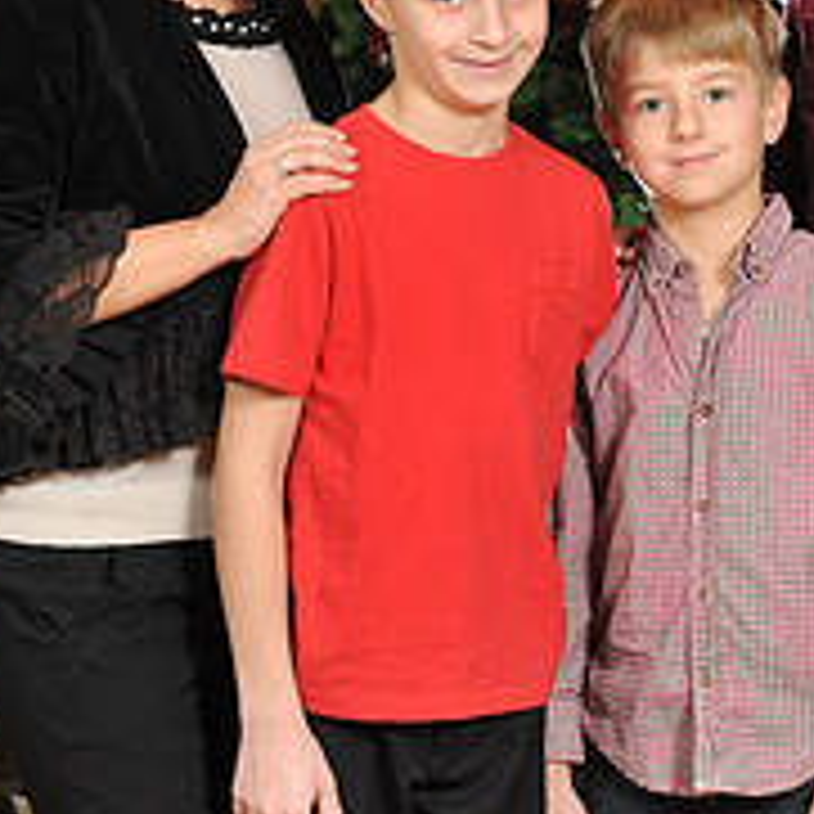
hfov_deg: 10.3
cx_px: 657
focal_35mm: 169
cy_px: 180
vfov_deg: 10.3
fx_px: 4496
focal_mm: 62
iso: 1600
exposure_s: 1/100
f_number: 6.3
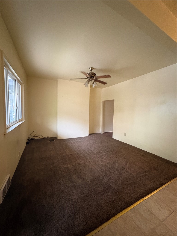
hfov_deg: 85.7
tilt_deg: -3.5
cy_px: 118
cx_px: 88
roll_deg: -2.0
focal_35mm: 14
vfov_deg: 102.1
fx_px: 95
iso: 800
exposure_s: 1/40
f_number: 2.2
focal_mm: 2.22
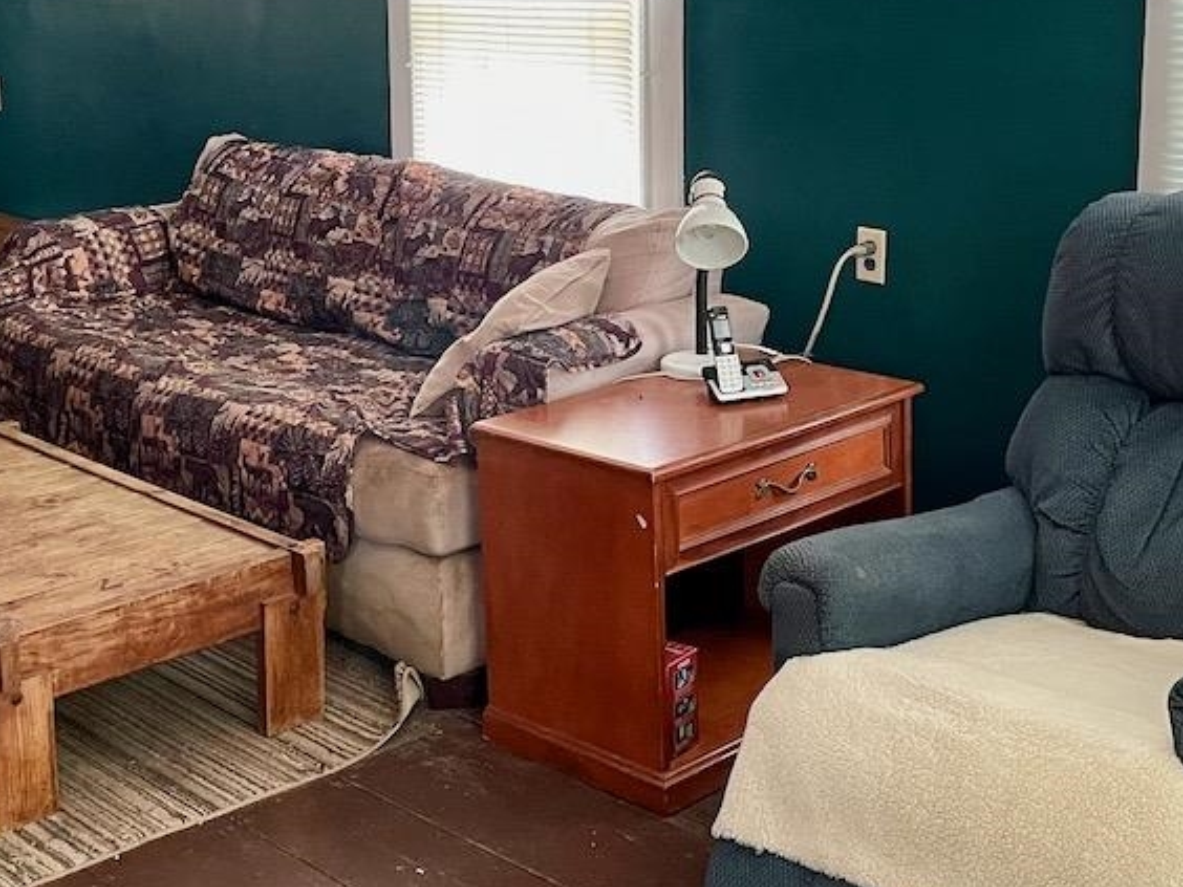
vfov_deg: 24.6
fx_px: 2016
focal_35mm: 59
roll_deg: +1.0
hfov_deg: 32.6
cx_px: 478
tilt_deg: -10.7
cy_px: 271
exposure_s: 1/60
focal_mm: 4.2
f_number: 1.6
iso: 320
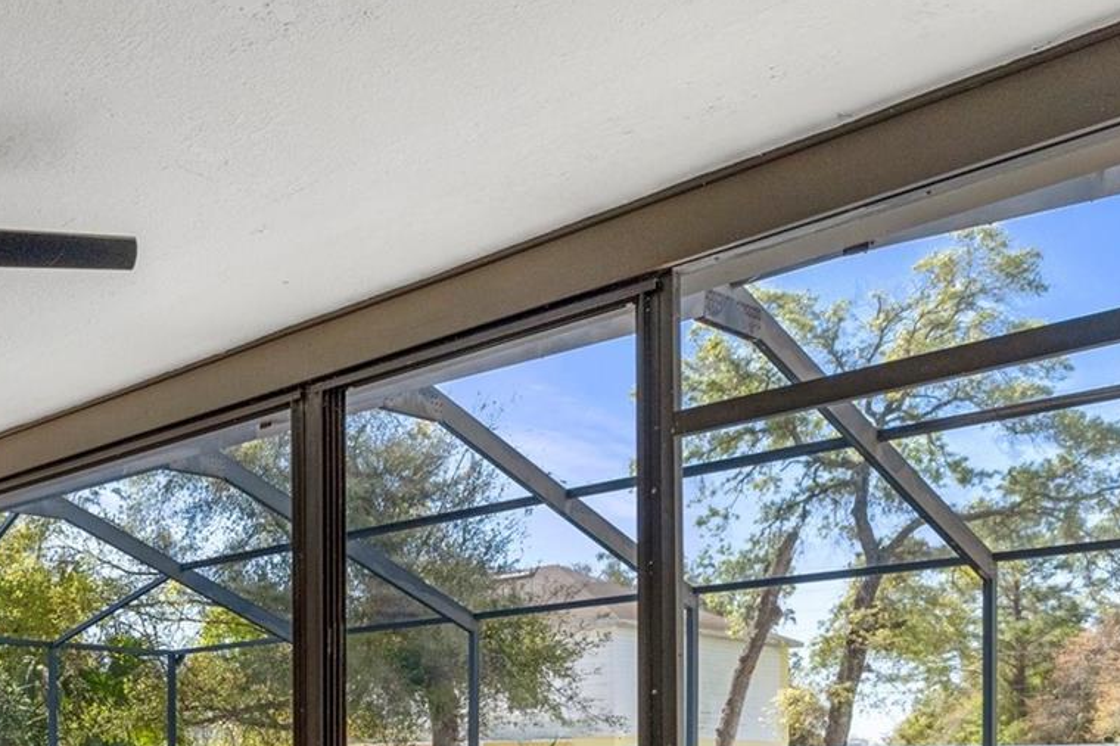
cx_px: 53
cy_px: 745
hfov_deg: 42.3
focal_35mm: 41
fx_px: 1277
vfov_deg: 30.3
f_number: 8
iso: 320
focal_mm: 13
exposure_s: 1/750
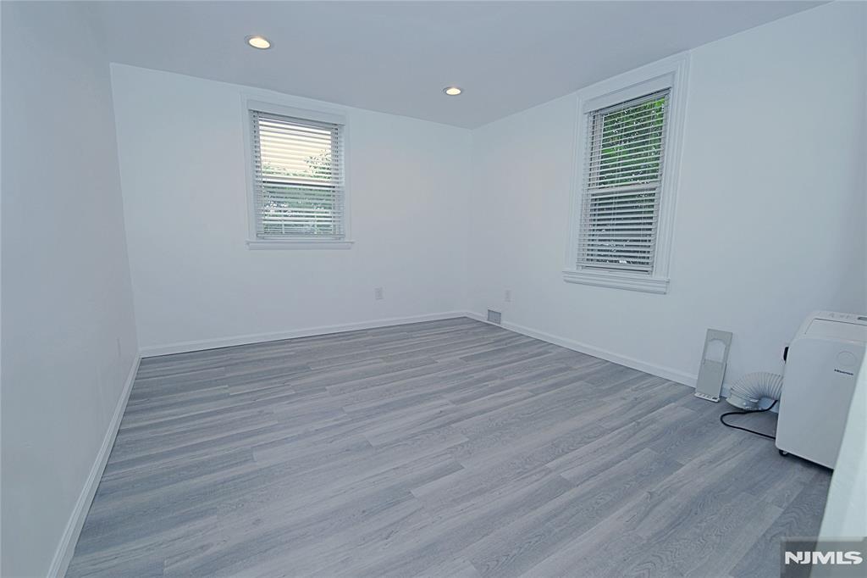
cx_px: 434
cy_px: 289
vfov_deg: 77.3
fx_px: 361
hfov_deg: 100.4
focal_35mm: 15
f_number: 7.1
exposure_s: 1/125
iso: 500
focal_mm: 15
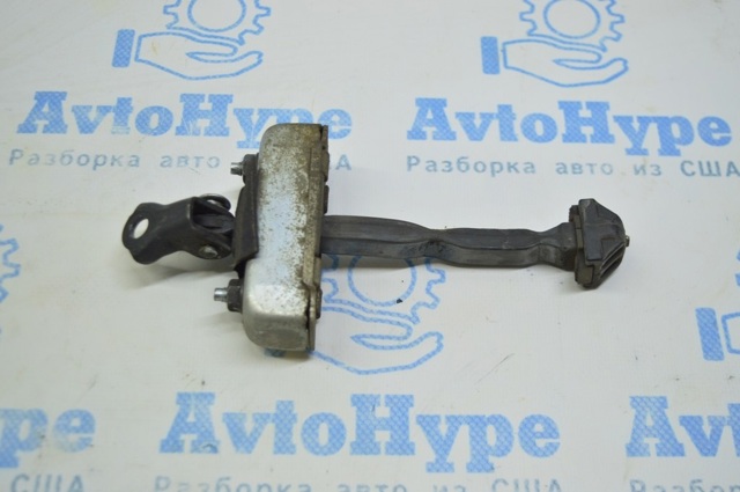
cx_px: 370
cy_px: 246
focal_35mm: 45
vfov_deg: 29.8
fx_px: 924
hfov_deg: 43.7
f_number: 4.2
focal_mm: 30
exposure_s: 1/40
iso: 400
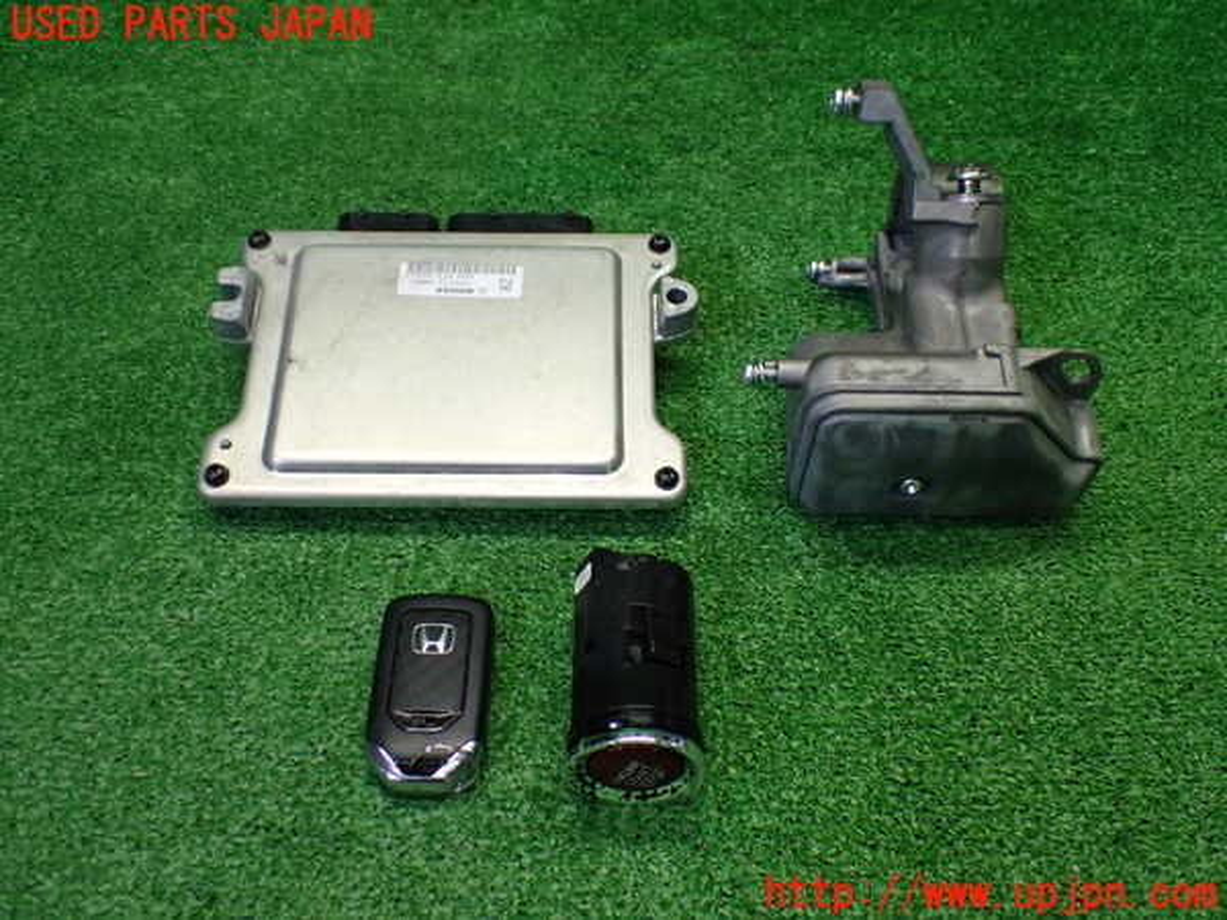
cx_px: 614
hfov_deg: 51.4
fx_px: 1276
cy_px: 460
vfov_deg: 39.7
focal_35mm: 36
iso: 400
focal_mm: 6.37
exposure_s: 1/160
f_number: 2.5
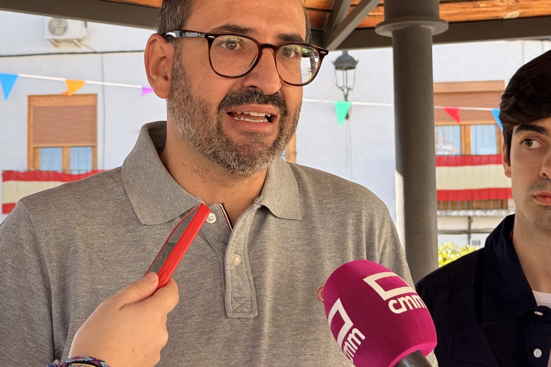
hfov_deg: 28.5
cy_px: 171
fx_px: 1087
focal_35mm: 71
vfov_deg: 19.2
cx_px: 272
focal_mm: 6.8
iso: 100
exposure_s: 1/875
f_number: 1.8
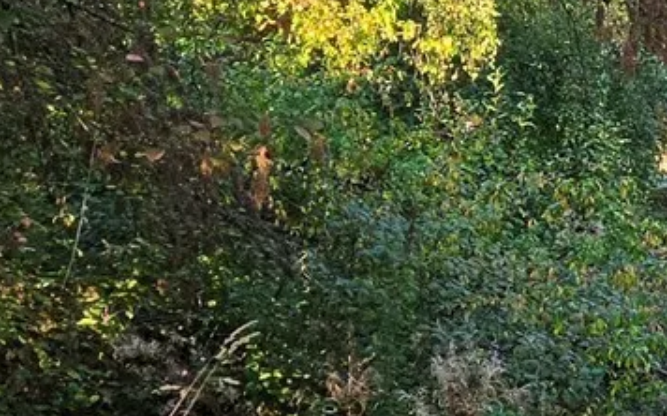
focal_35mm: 62
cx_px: 1113
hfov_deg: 23.1
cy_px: 197
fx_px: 1126
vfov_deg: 20.9
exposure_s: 1/414
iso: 32
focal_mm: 2.2
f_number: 1.9
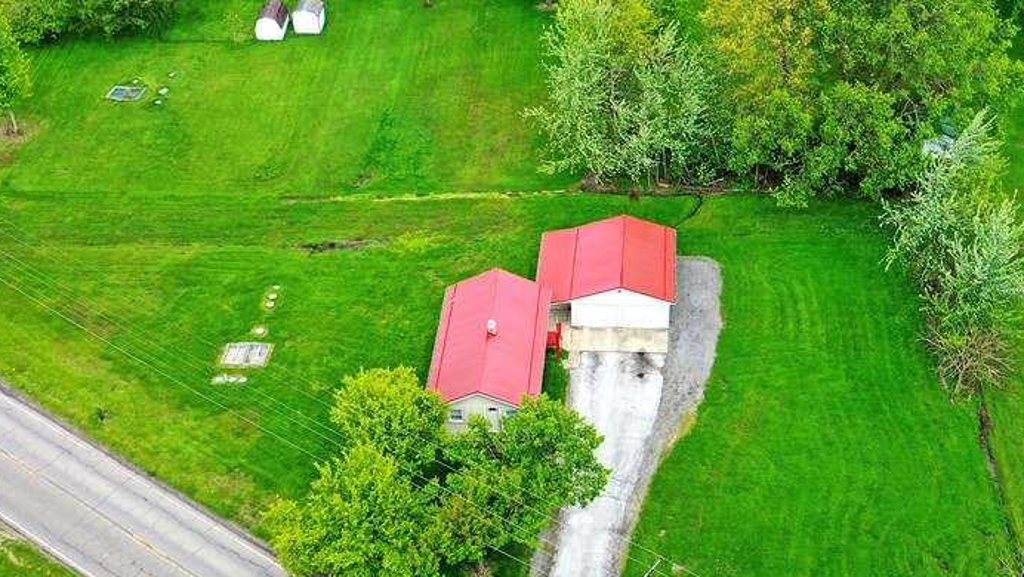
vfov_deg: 25.8
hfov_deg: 44.5
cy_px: 405
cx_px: 570
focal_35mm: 46
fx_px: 1250
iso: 100
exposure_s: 1/200
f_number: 5
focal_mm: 10.26
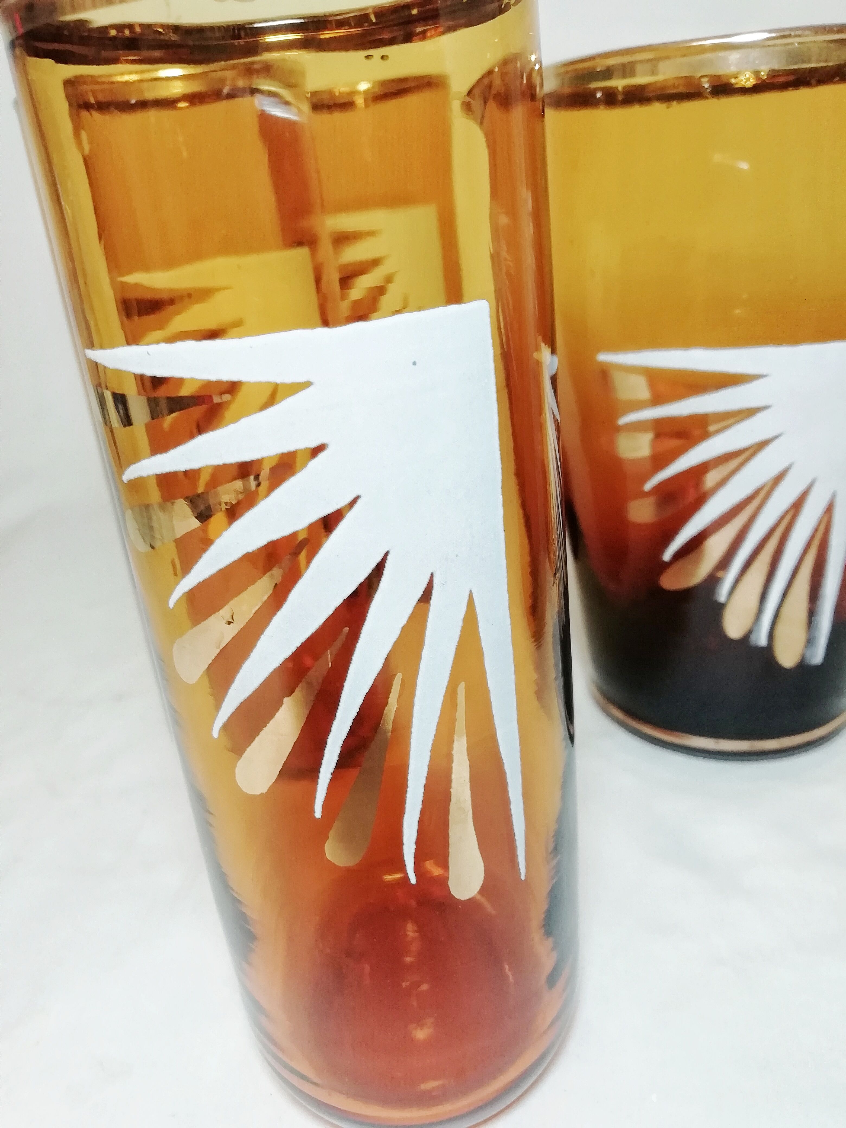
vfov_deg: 67.3
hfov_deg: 53.1
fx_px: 847
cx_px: 423
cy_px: 564
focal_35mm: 26
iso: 64
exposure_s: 1/50
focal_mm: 3.46
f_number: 2.2
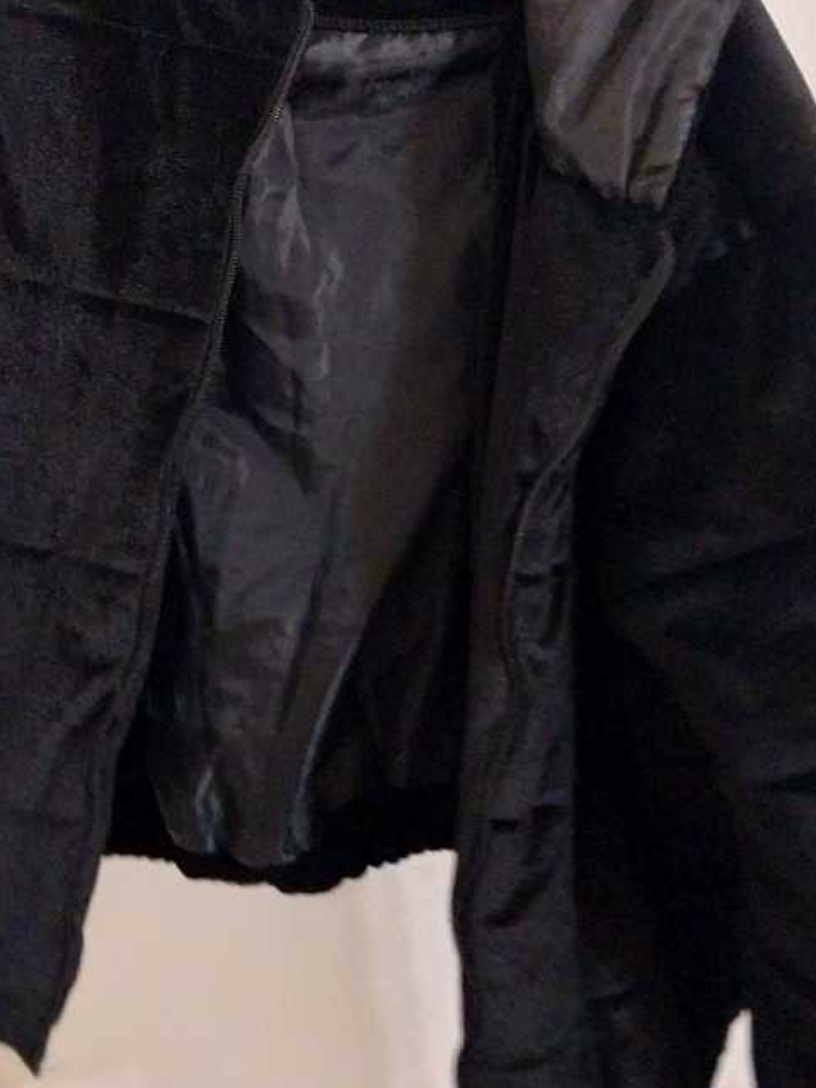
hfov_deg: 32.8
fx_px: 1382
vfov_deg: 42.8
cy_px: 469
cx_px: 332
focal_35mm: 44
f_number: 1.8
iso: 1000
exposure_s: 1/15
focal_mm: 4
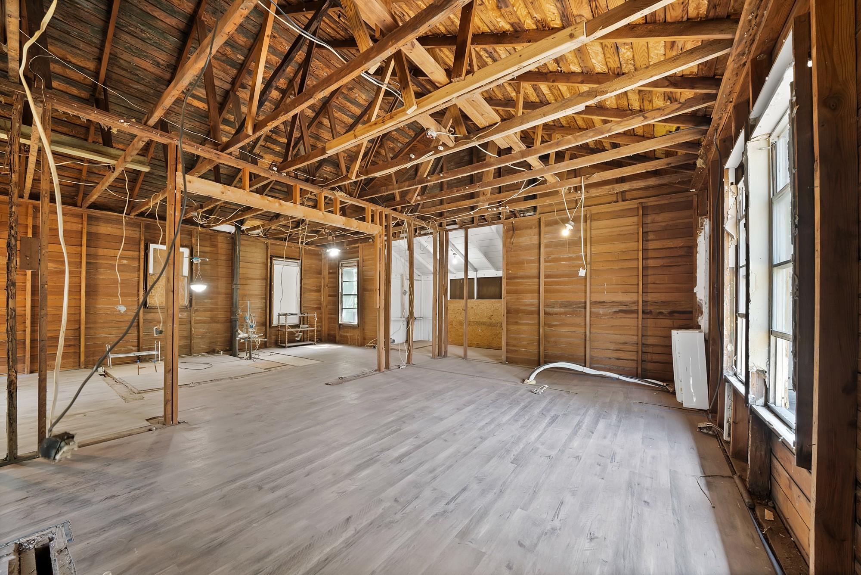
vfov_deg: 90.1
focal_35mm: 12
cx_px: 430
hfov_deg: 112.6
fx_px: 287
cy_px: 288
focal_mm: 12
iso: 640
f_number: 9
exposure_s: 1
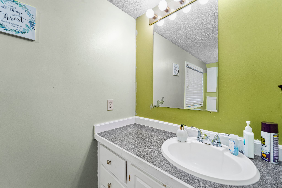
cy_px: 94
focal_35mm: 14
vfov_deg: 81.2
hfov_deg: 104.3
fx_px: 110
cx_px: 141
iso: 400
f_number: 8
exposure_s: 1.3
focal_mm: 14
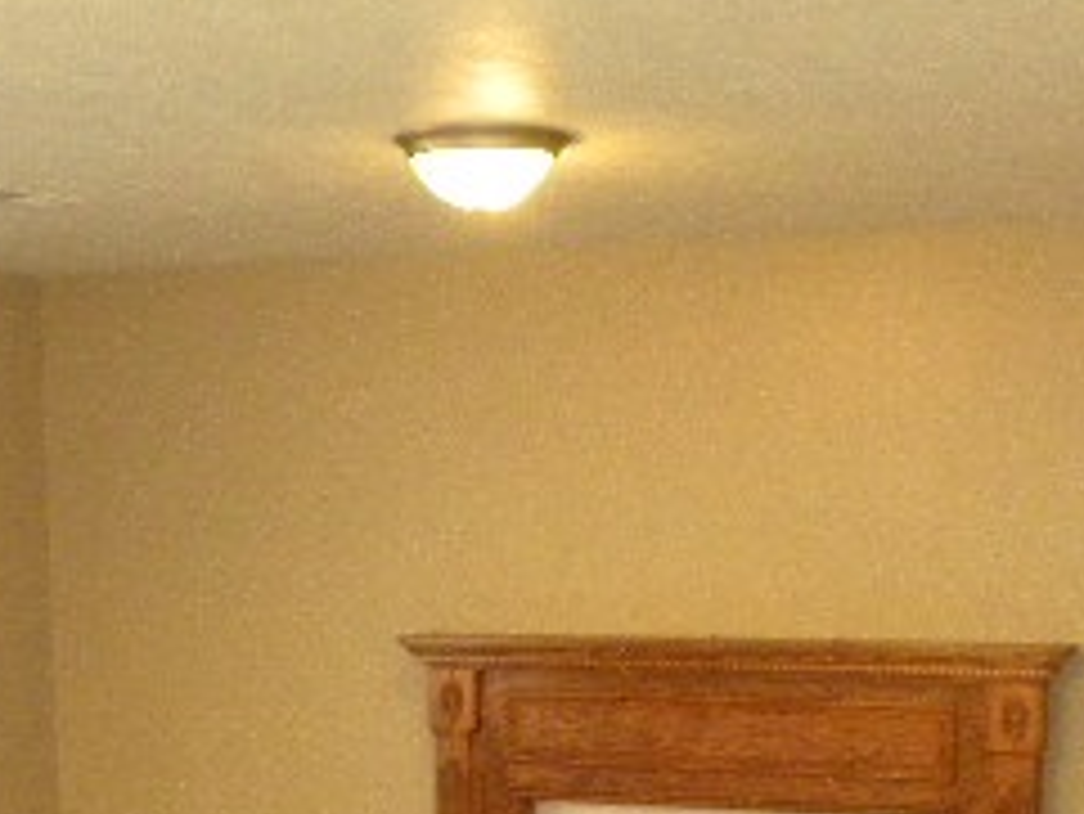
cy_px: 922
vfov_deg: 20.2
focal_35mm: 69
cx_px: 508
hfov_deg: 28.1
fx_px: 2162
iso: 400
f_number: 2.8
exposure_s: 1/30
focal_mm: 4.6
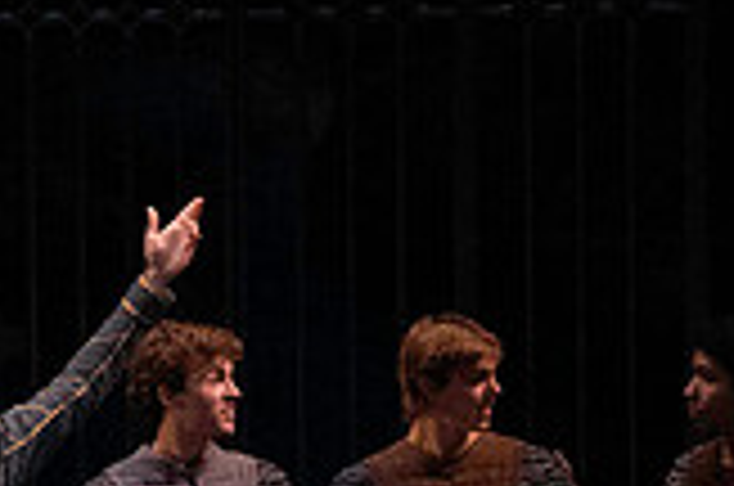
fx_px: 13145
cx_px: -320
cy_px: 461
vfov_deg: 2.1
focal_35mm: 646
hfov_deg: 3.2
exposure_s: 1/400
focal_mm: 181
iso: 16000
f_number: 13
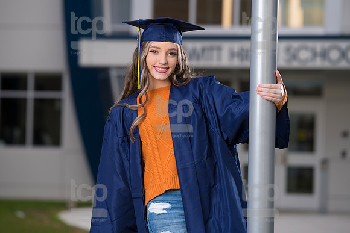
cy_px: 104
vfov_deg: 6.7
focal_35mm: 205
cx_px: 156
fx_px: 1993
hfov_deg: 10.0
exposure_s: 1/250
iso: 160
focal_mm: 185
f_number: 4.5
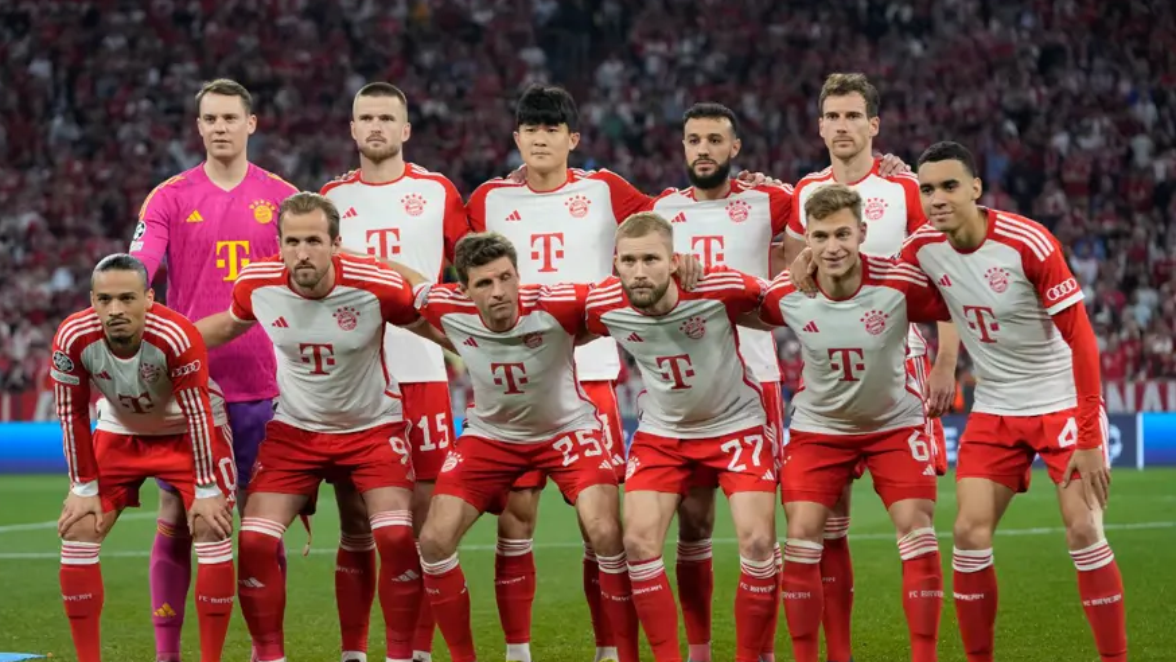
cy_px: 366
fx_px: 4242
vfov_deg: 8.9
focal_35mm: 136
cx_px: 585
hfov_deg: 15.8
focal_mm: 129
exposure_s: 1/1000
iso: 2500
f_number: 4
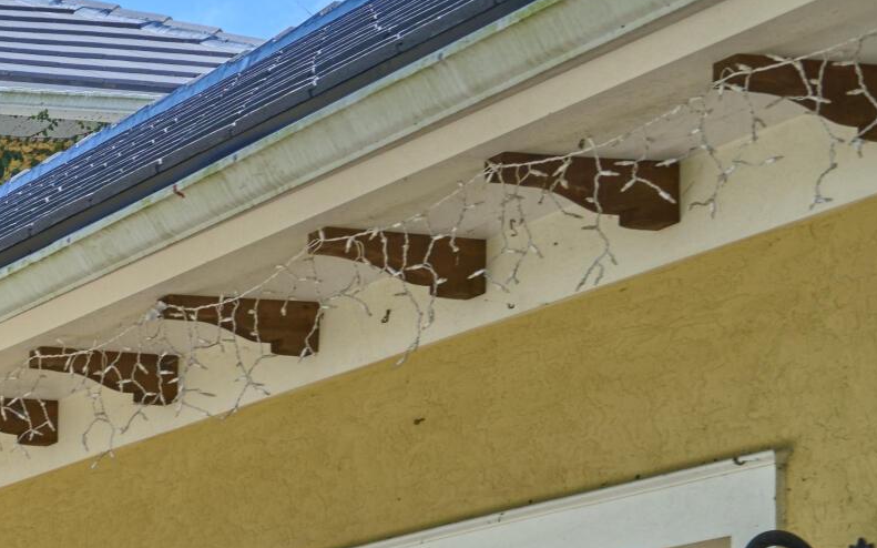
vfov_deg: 10.9
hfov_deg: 15.2
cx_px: -772
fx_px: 2772
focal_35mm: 116
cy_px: 833
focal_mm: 30
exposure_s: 1/100
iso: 100
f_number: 8
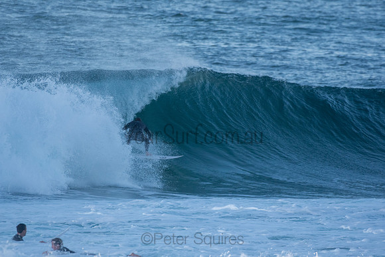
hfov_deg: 2.7
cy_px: 128
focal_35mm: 750
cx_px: 192
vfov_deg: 1.8
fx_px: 8022
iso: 900
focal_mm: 500
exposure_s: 1/1600
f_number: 5.6
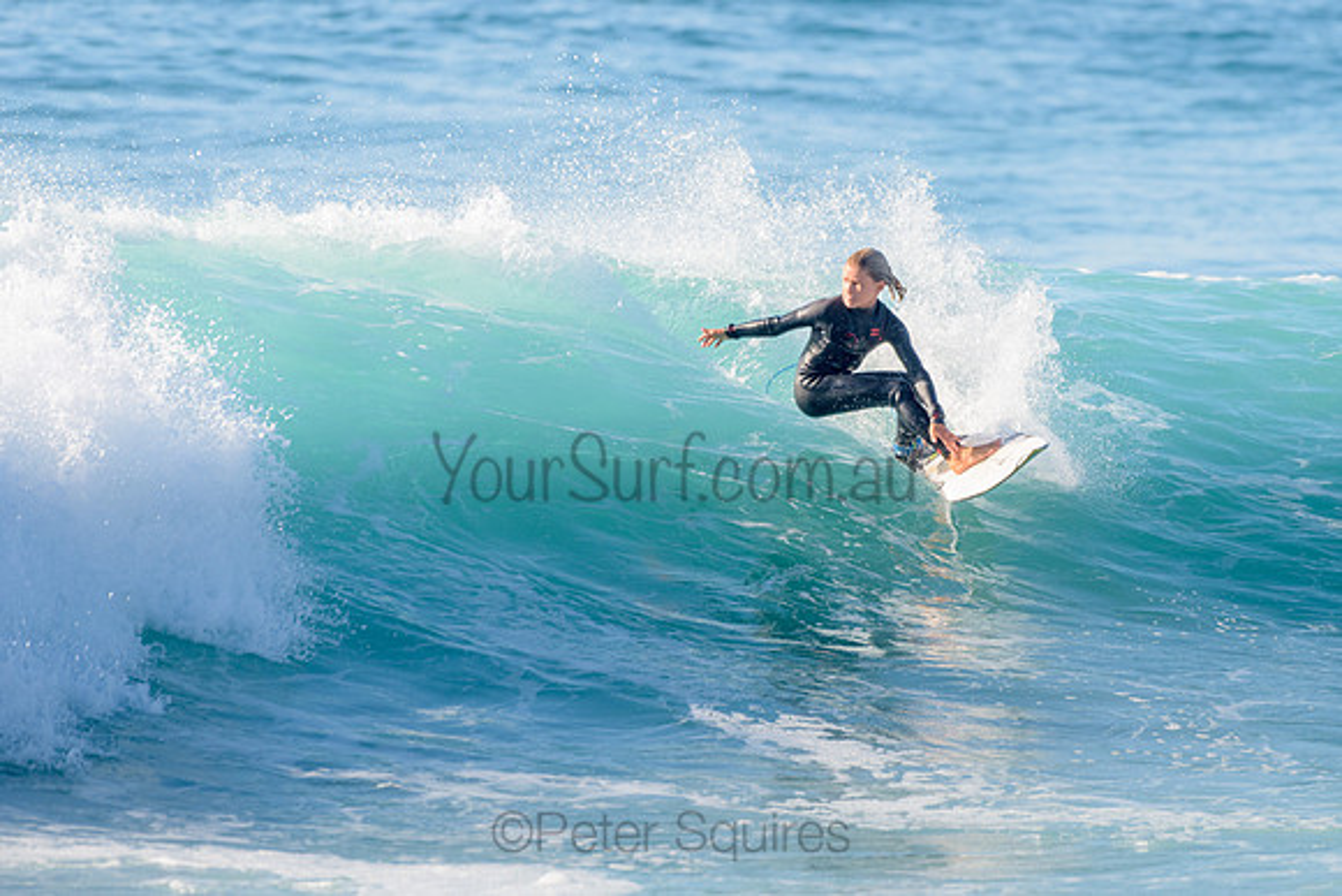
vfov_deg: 2.2
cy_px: 411
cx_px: 798
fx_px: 22828
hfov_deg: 3.4
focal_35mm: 612
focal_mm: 500
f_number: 5.6
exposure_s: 1/2000
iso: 560
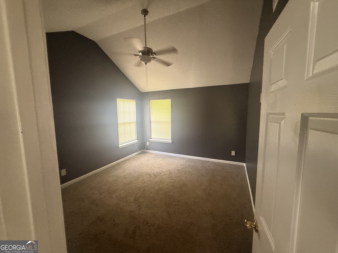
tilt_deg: -5.9
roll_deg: +0.0
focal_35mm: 14
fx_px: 137
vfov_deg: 85.7
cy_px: 126
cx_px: 169
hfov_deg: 102.1
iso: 500
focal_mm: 2.22
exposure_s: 1/60
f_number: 2.2
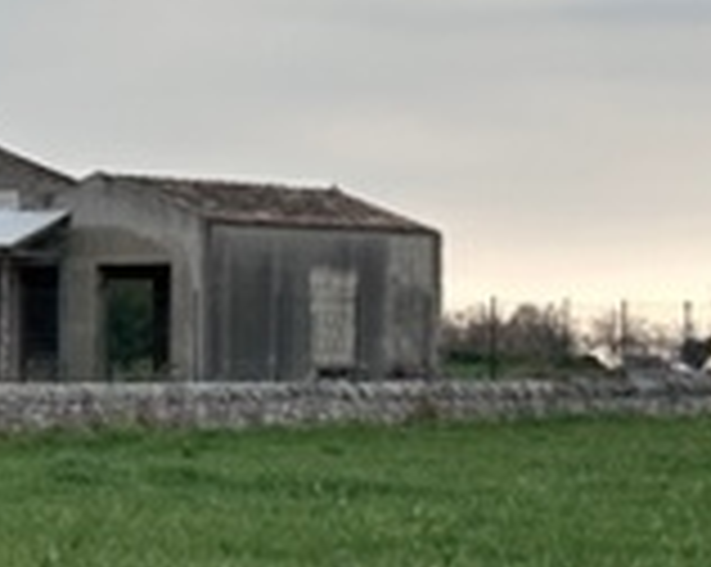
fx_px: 3993
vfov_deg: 8.1
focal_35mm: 190
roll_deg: -0.4
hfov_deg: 10.0
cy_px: 392
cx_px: -171
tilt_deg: -0.9
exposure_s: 1/555
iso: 64
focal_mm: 6.86
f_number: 1.78
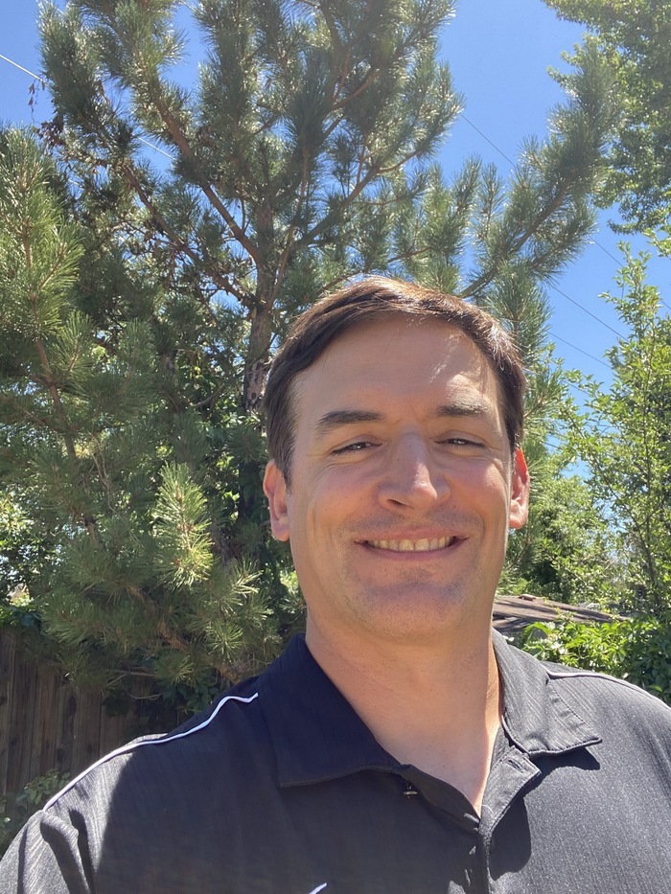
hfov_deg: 46.8
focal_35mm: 30
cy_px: 447
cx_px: 336
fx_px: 775
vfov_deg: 60.0
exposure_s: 1/196
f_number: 2.2
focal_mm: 2.71
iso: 25
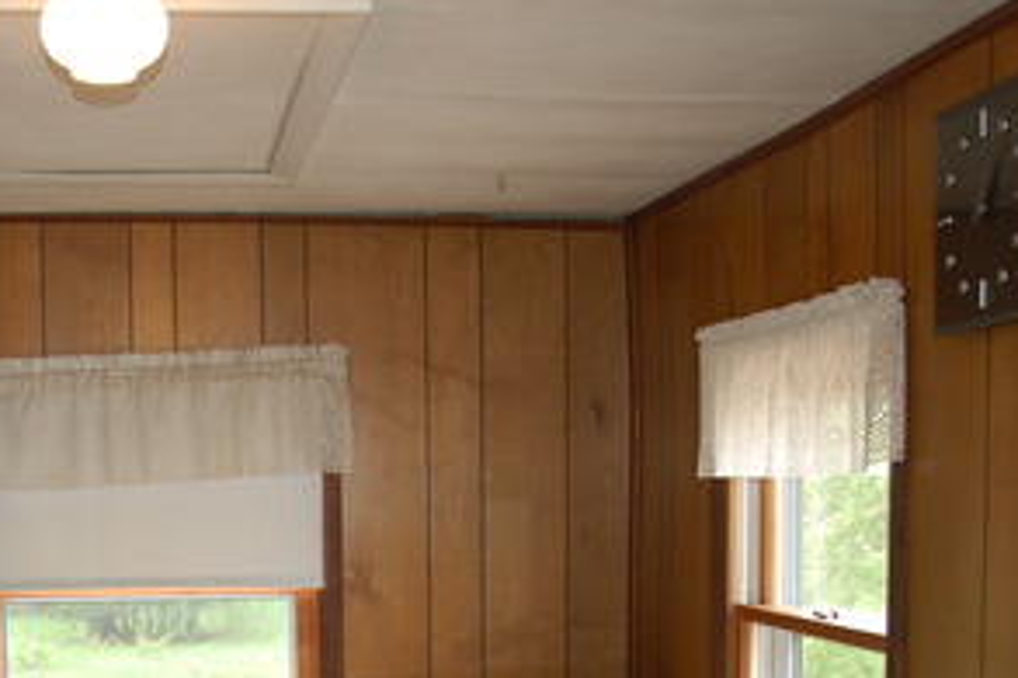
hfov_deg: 32.7
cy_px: 734
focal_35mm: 59
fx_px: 1667
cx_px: 160
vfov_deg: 21.8
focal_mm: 18
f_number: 3.5
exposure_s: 1/160
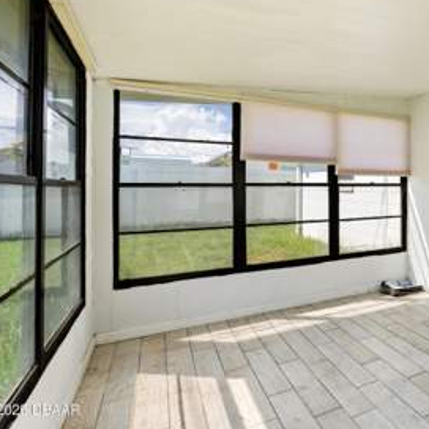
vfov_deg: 64.6
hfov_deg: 58.3
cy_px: 180
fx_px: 337
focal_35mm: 24
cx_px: 363
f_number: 7.1
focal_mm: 16
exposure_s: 1/400
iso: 800
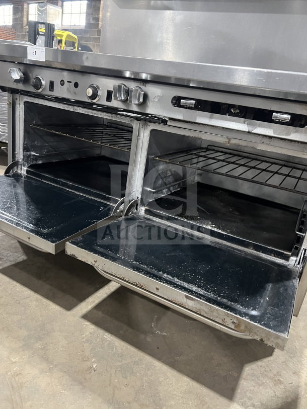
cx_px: 154
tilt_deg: -17.7
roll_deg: -8.4
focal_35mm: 26
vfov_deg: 67.3
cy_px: 204
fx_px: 307
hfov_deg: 53.1
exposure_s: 1/55
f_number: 1.5
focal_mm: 5.7
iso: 500
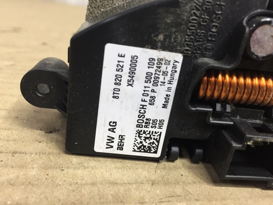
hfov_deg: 61.7
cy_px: 102
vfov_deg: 48.2
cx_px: 136
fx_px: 229
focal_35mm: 29
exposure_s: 1/33
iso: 100
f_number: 2.2
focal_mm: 4.15
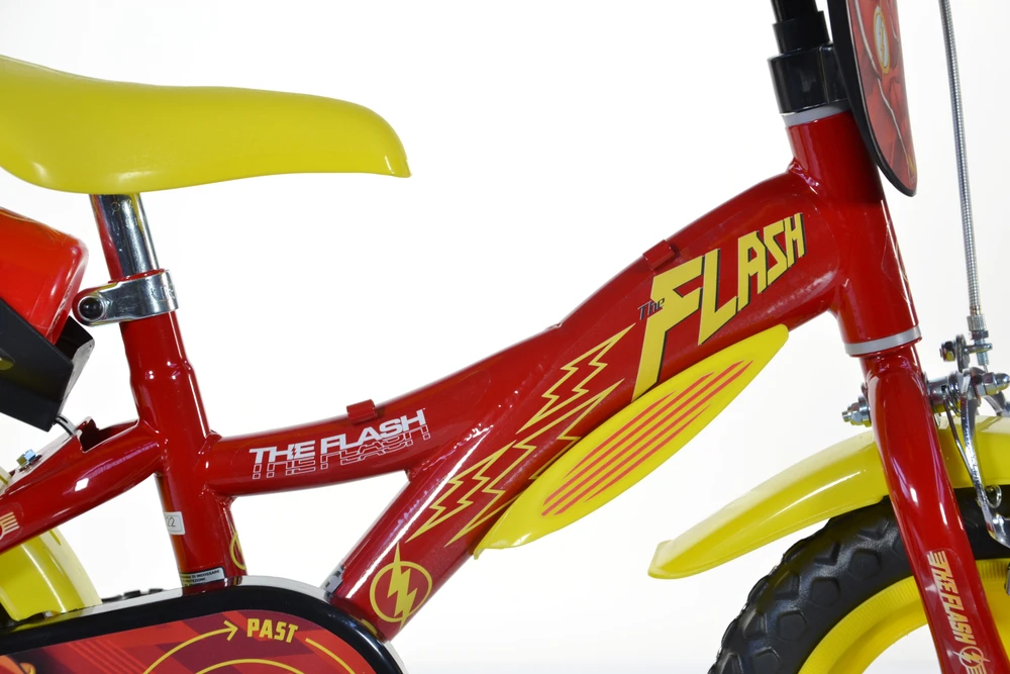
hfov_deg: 23.4
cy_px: 337
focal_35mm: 87
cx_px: 505
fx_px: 2441
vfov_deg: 15.7
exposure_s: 1/50
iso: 200
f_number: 6.3
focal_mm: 58
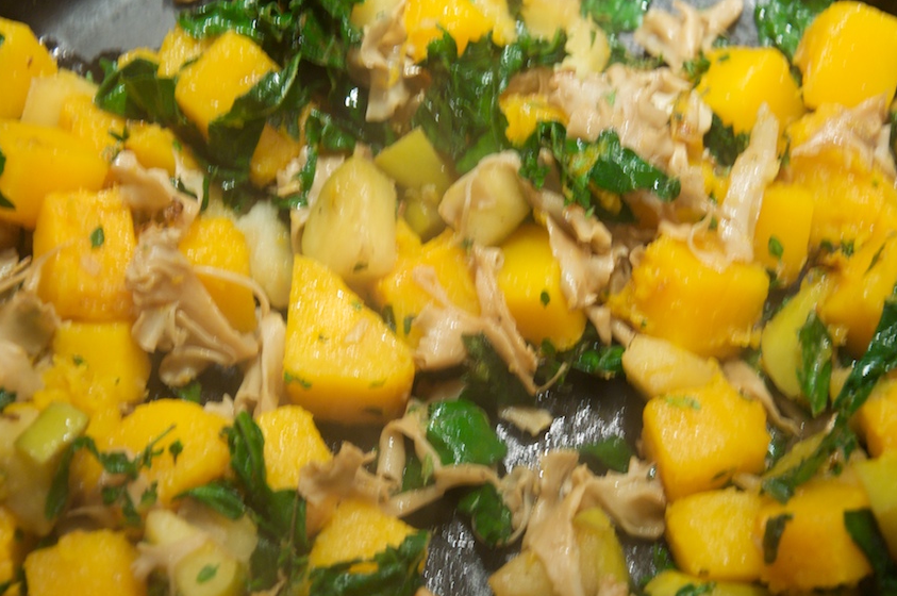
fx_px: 2812
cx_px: 449
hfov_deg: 18.1
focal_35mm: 113
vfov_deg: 12.1
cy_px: 338
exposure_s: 1/20
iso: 1000
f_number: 5.3
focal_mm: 62
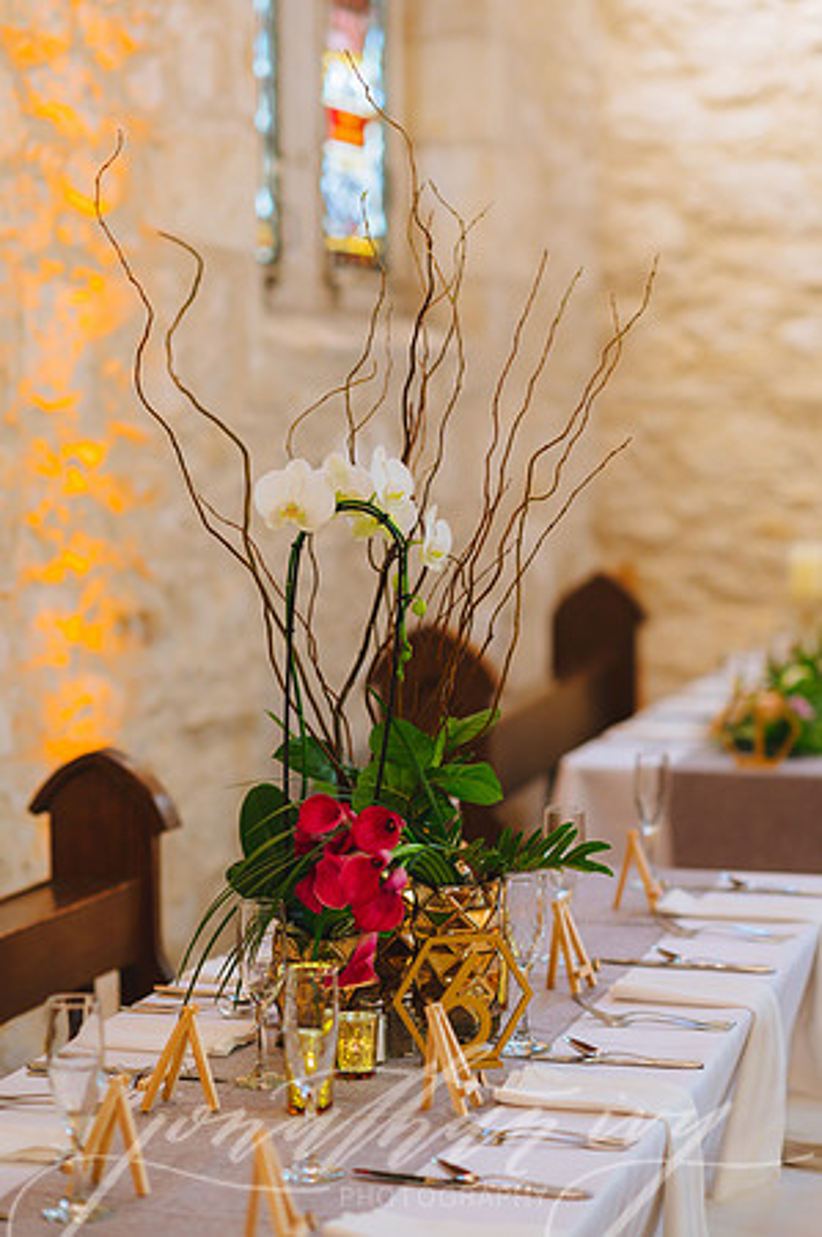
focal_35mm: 85
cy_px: 618
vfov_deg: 23.9
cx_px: 411
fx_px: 2918
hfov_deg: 16.0
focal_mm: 85
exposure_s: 1/50
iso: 800
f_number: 2
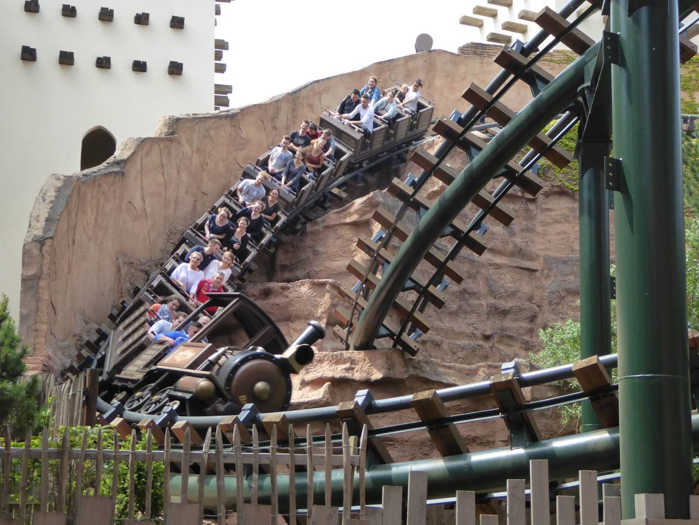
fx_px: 1212
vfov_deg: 24.4
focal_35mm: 60
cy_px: 262
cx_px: 350
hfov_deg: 32.2
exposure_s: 1/250
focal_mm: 10.3
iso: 250
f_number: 4.2
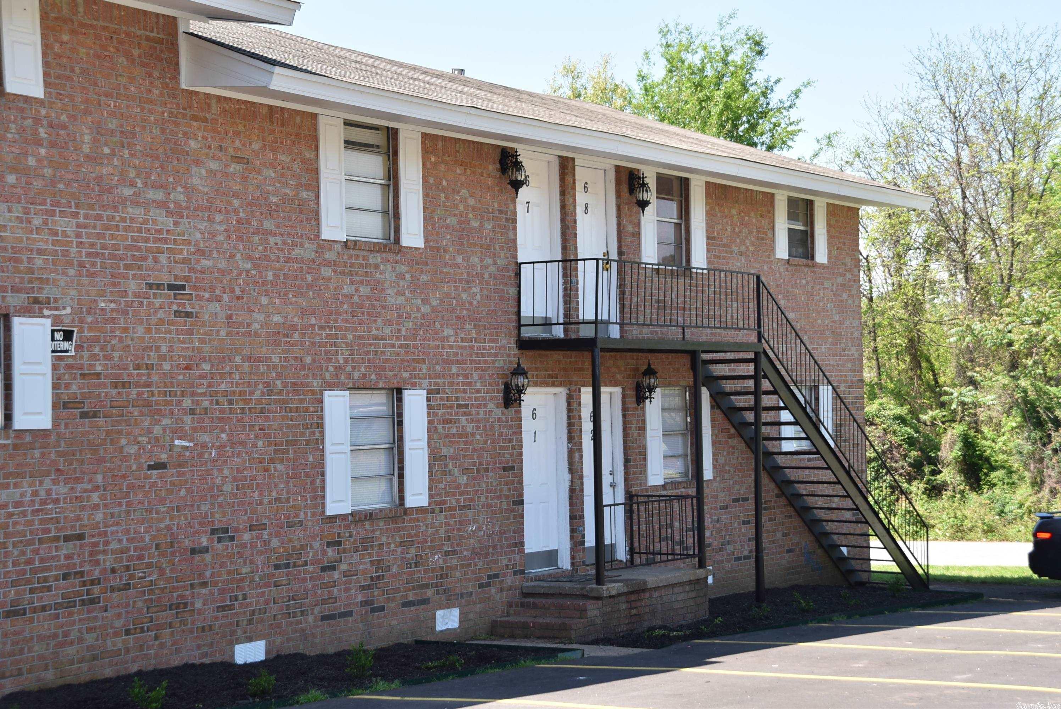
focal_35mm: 75
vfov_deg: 18.2
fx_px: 2212
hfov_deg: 27.0
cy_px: 354
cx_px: 530
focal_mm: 50
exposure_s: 1/160
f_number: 6.3
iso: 100
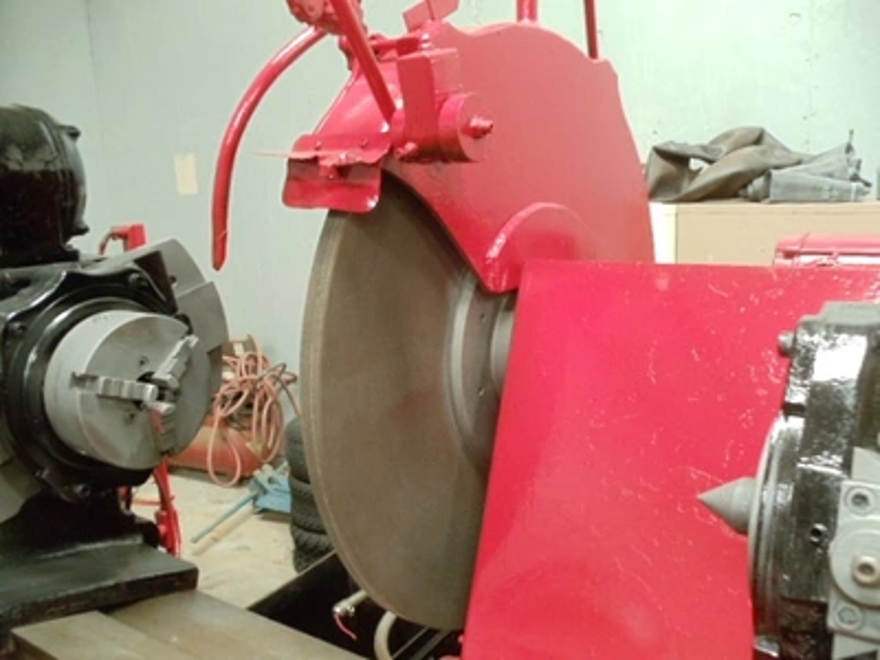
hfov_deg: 42.9
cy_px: 330
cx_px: 440
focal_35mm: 44
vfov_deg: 32.9
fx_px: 1119
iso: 400
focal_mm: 6
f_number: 3.5
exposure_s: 1/3
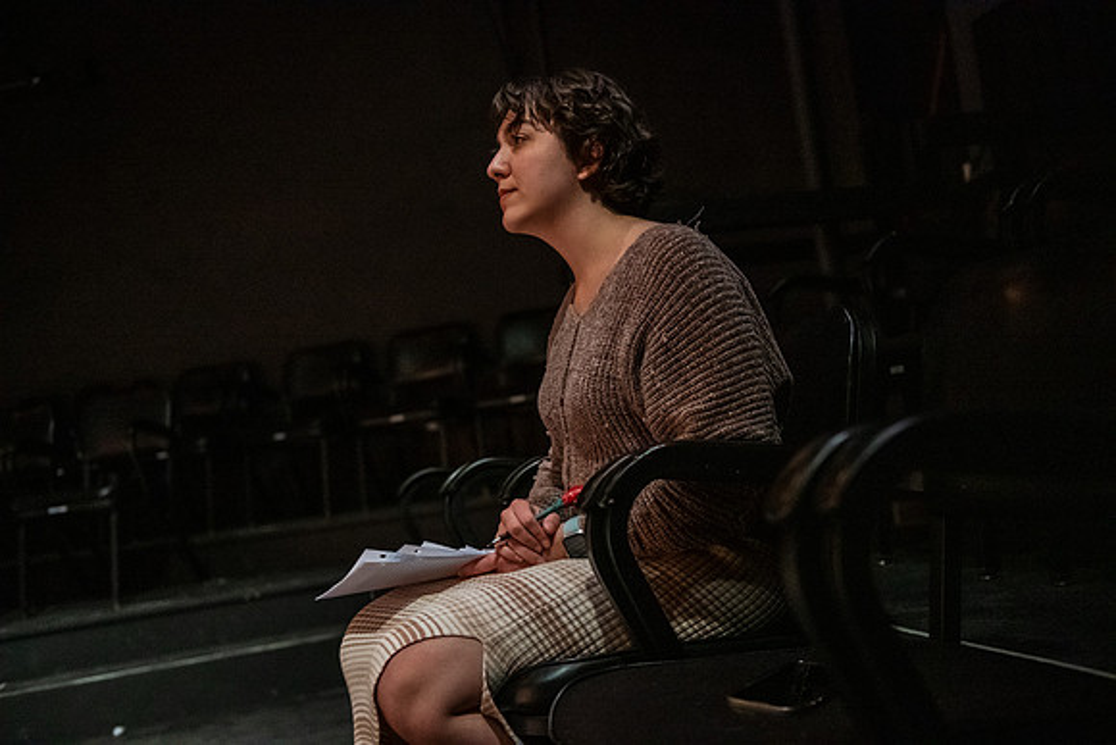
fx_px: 1240
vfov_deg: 33.4
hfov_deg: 48.4
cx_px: 558
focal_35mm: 40
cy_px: 372
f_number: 2.8
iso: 20000
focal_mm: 40
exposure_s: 1/100
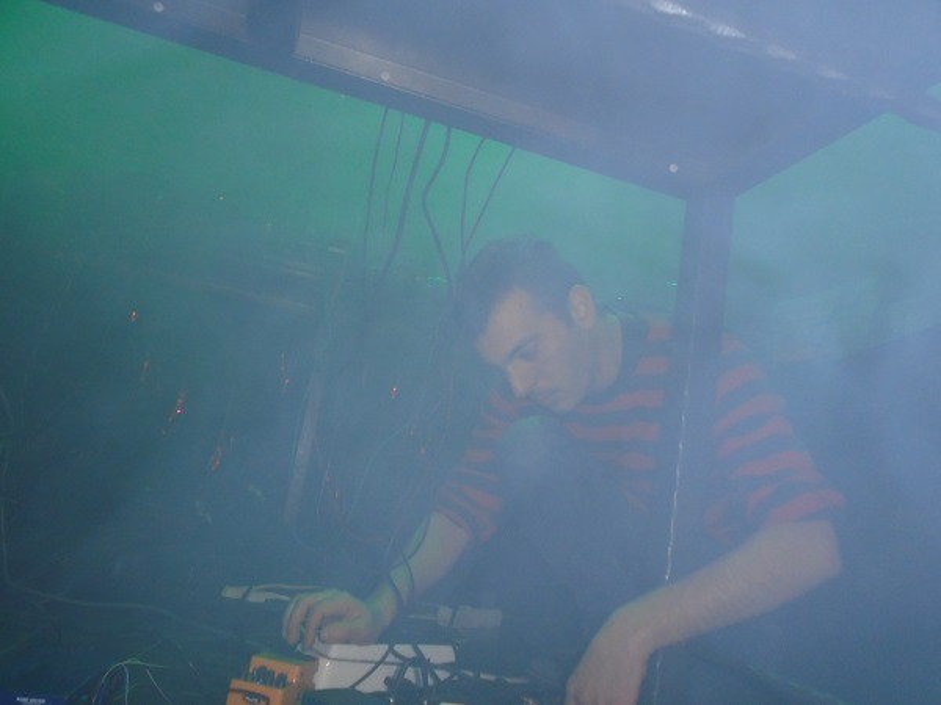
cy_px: 352
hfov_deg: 67.3
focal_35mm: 26
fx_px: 707
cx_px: 470
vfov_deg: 53.1
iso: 200
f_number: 3.2
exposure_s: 1/30
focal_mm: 4.6
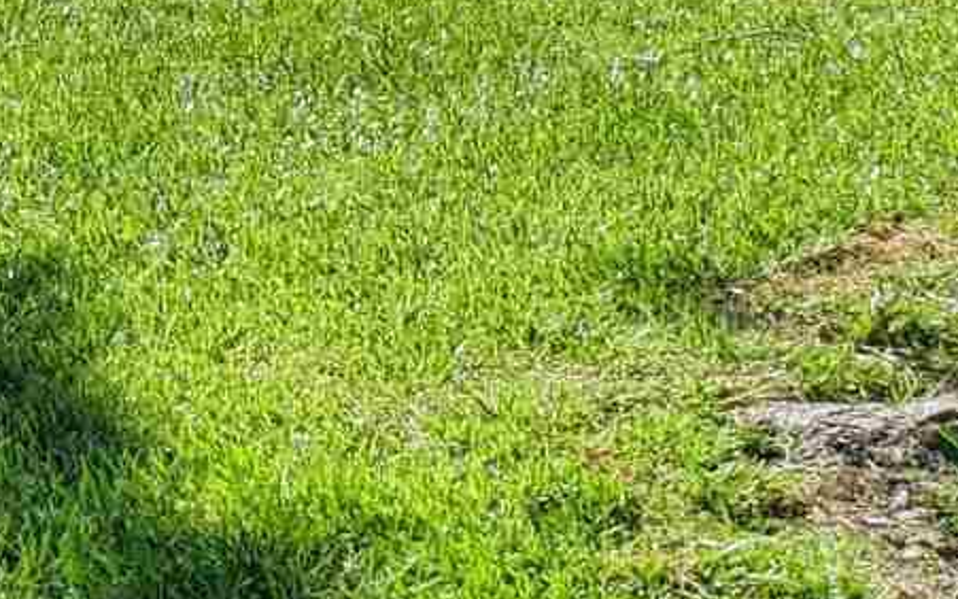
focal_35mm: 202
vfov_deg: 6.1
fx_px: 5275
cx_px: -625
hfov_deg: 9.9
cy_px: -1013
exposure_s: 1/160
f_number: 8
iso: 160
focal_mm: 14
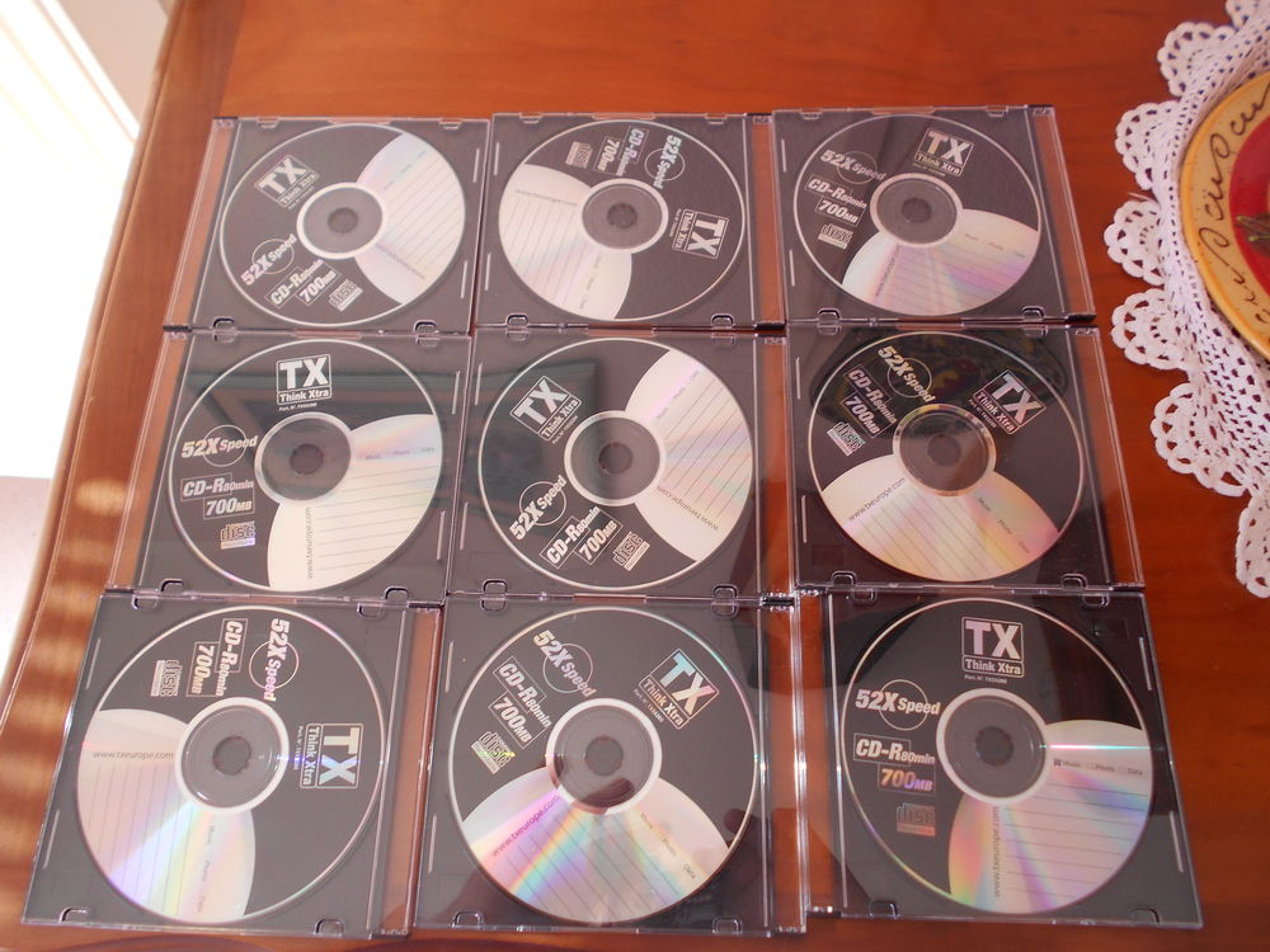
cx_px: 635
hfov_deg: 67.3
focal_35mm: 26
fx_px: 954
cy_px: 476
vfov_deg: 53.1
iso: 100
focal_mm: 4.6
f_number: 3.2
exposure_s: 1/30
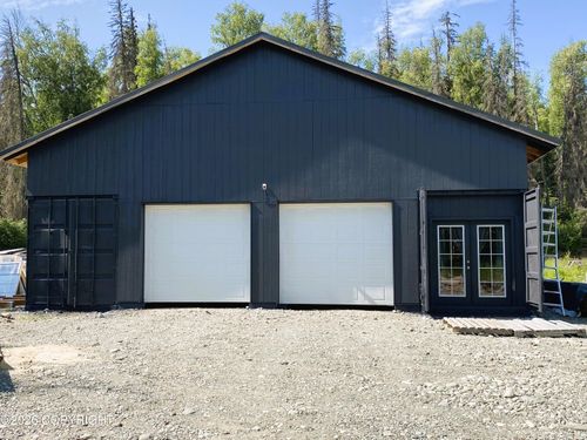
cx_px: 294
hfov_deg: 51.4
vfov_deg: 39.7
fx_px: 610
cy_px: 220
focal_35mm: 36
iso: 32
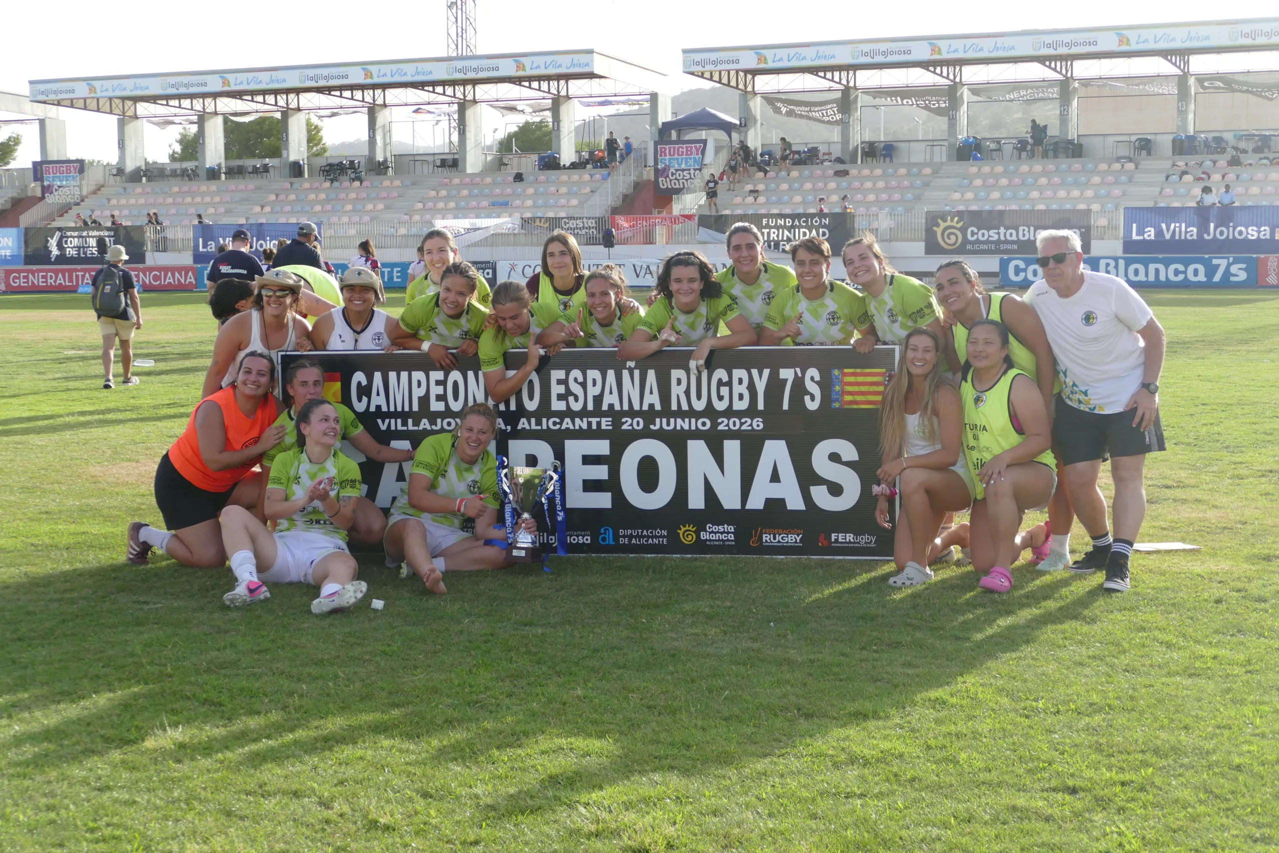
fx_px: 1954
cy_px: 426
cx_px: 640
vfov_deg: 24.6
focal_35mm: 55
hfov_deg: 36.2
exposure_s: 1/500
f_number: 3.4
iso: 125
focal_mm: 20.23
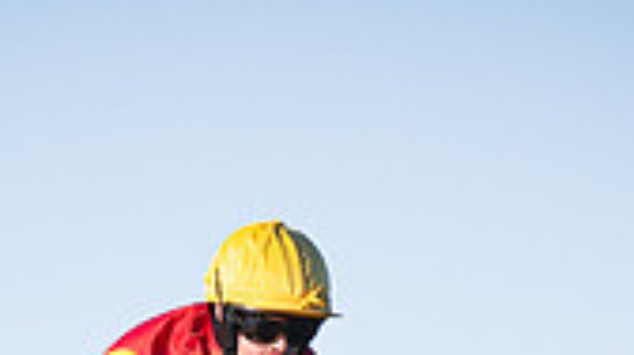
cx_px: 272
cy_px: 862
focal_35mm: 1421
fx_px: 23858
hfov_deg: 1.5
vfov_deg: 0.9
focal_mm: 155
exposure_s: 1/2000
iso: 100
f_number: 2.8
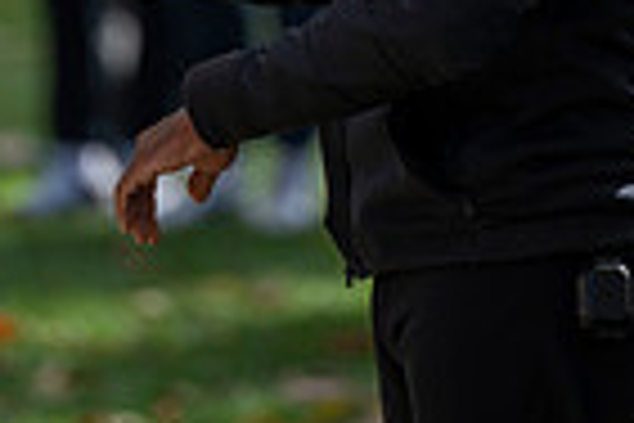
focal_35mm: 822
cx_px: 382
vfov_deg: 1.7
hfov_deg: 2.5
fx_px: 14475
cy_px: -410
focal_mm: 200
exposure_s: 1/500
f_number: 2.8
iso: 64
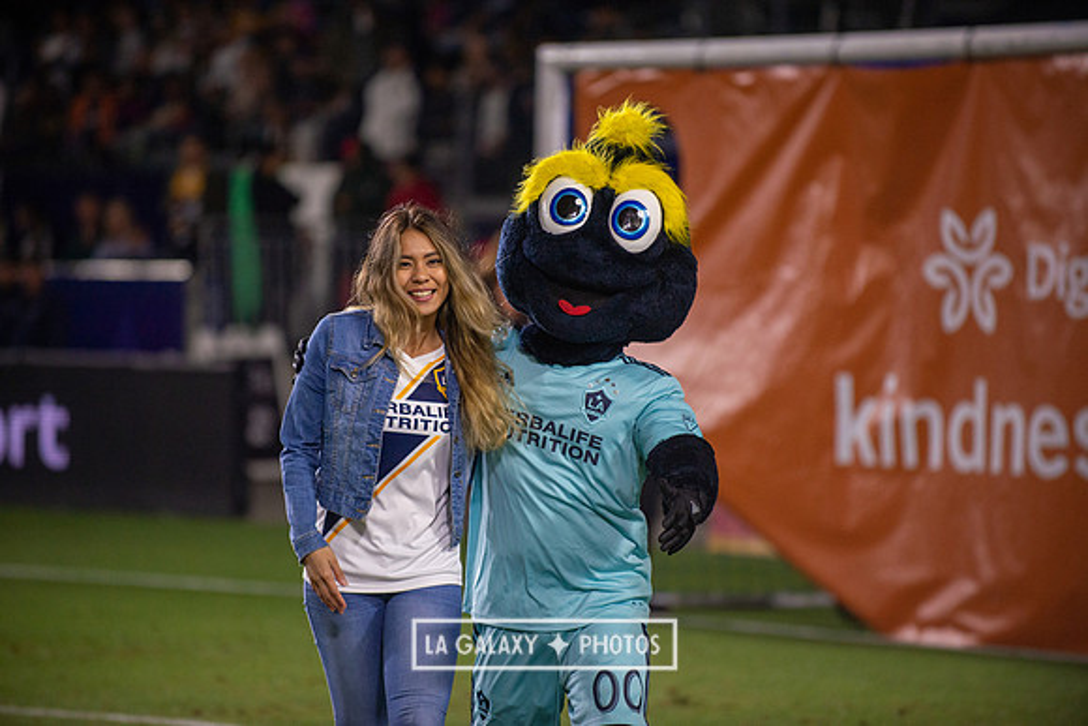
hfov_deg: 10.3
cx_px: 544
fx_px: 6046
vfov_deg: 6.9
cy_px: 363
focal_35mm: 200
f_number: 2.8
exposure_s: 1/2500
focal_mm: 200
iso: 1600
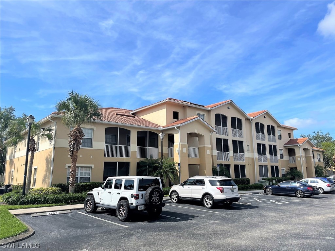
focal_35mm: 26
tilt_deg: +11.6
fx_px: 252
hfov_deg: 67.3
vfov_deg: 53.1
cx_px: 168
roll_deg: +0.2
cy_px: 126
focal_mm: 4.2
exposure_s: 1/3731
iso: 32
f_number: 1.6
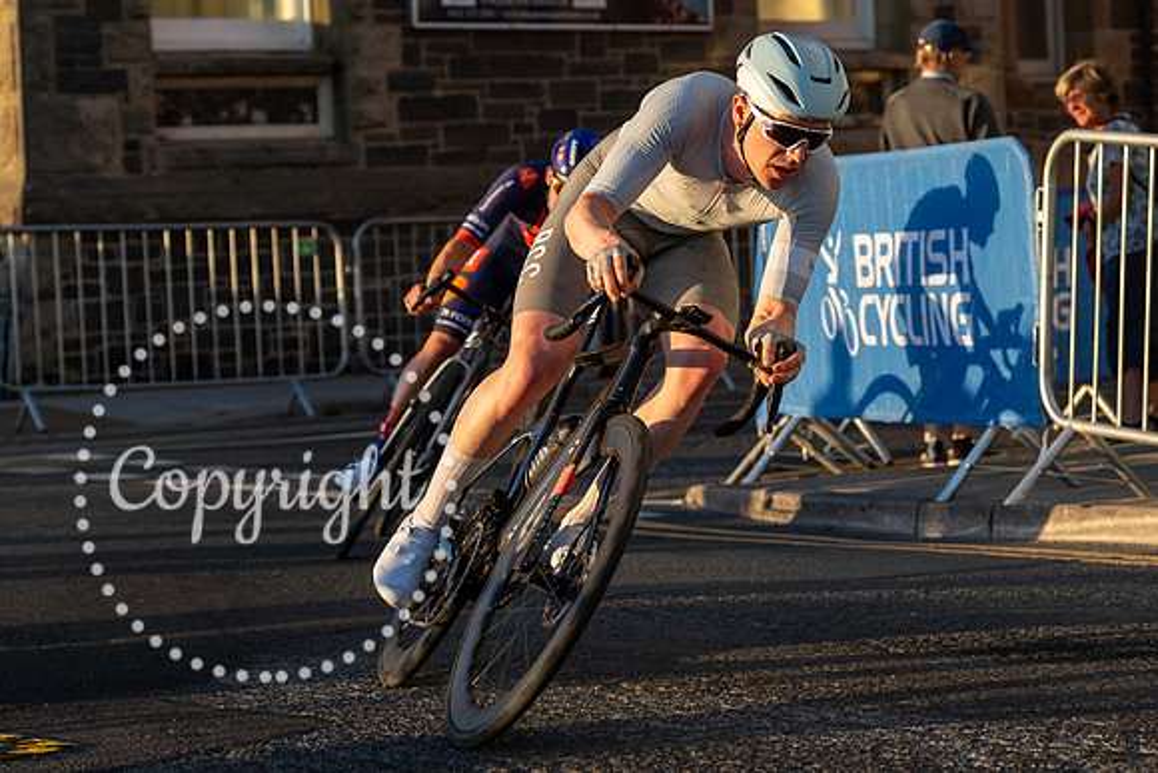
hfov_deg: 17.7
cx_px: 785
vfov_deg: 11.9
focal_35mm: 115
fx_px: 3698
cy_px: 330
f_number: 4
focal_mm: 76
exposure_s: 1/1000
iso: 200
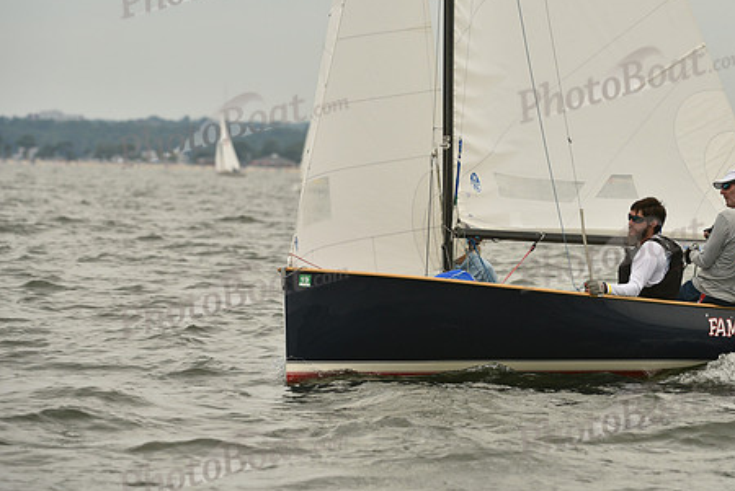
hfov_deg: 6.7
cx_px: 434
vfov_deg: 4.5
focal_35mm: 309
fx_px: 6315
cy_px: 188
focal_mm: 240
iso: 320
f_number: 6.3
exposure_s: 1/1250
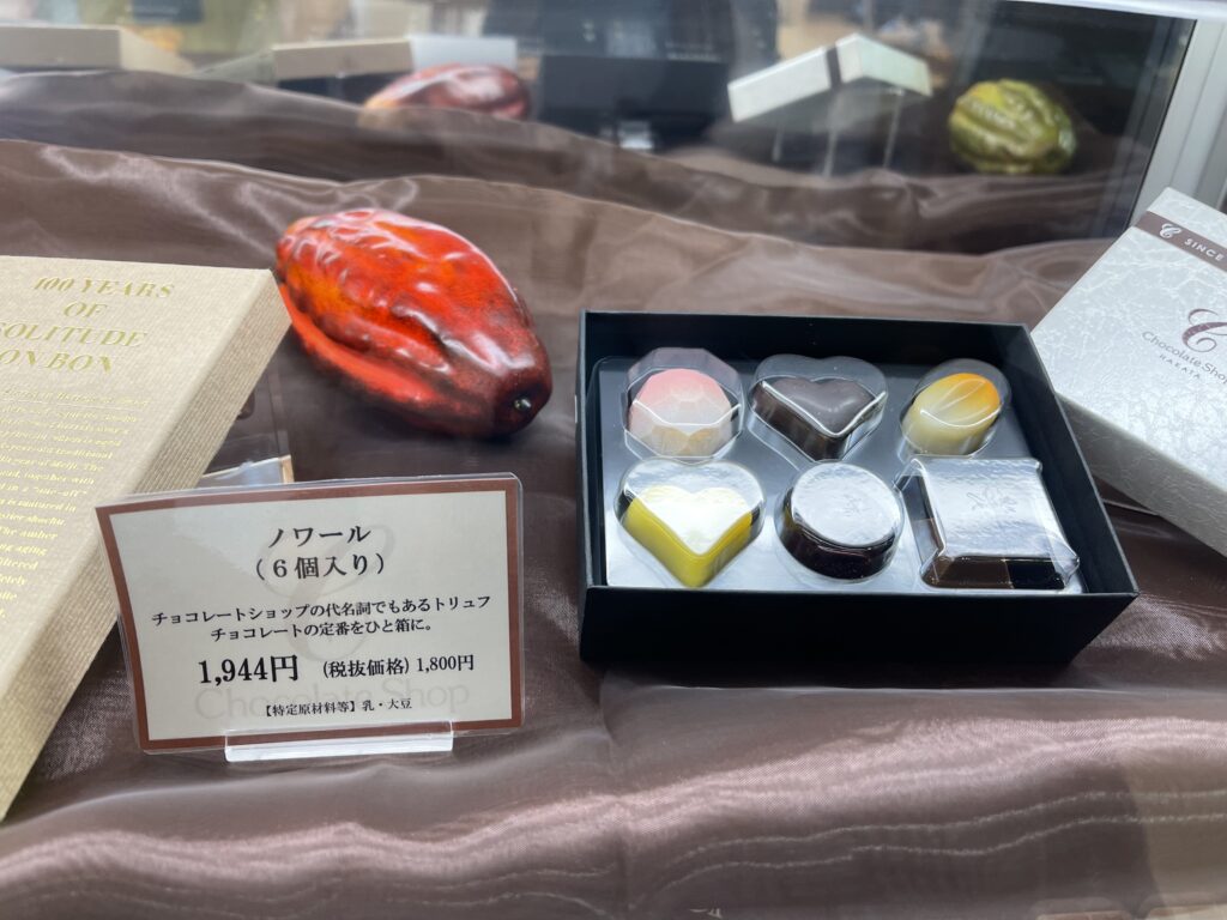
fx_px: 922
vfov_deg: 53.1
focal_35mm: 26
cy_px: 460
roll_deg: -4.0
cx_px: 614
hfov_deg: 67.3
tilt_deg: -32.1
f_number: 1.6
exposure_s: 1/120
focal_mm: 5.1
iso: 80
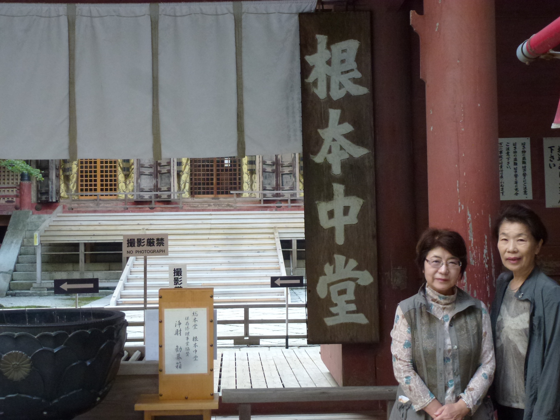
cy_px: 210
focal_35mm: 49
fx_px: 793
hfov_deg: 38.9
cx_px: 280
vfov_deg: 29.7
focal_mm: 8.7
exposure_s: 1/80
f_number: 4.1
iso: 400
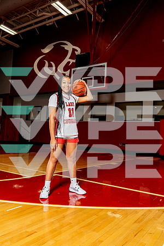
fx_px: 205
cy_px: 123
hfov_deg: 43.6
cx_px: 82
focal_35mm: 30
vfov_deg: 61.9
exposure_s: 1/250
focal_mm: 30
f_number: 5.6
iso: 400
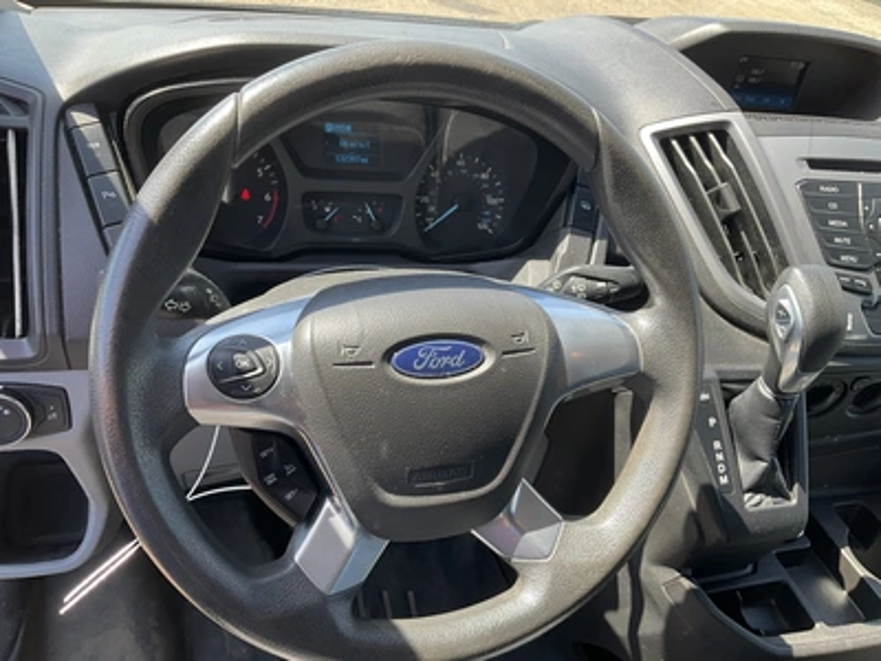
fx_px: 738
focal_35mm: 29
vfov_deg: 48.2
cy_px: 330
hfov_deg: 61.7
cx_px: 440
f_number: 1.8
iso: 16
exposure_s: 1/122
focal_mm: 3
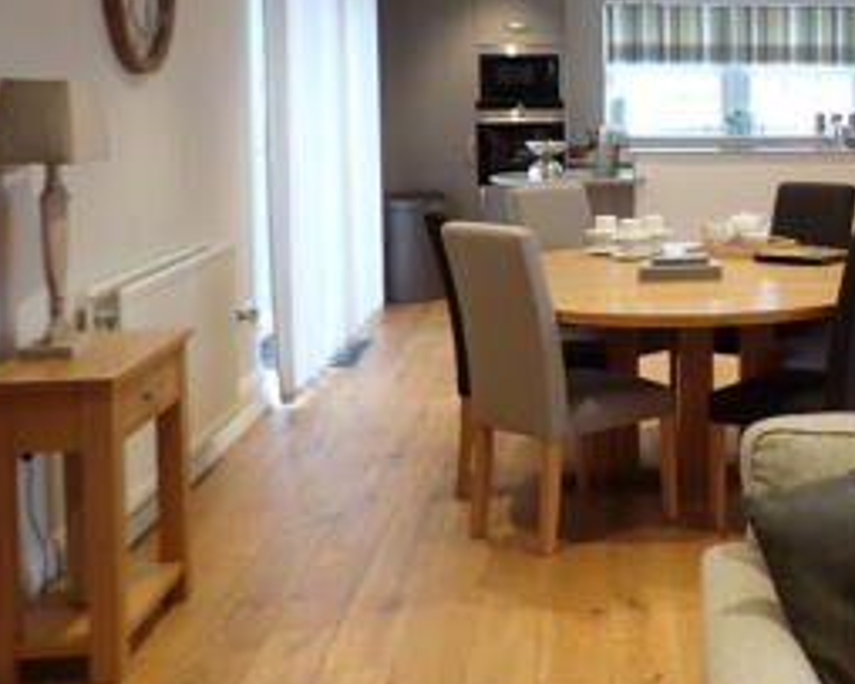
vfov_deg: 26.8
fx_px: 1417
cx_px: 887
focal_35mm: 56
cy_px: 170
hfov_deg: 30.8
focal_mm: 4.5
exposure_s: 1/40
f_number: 2
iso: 200
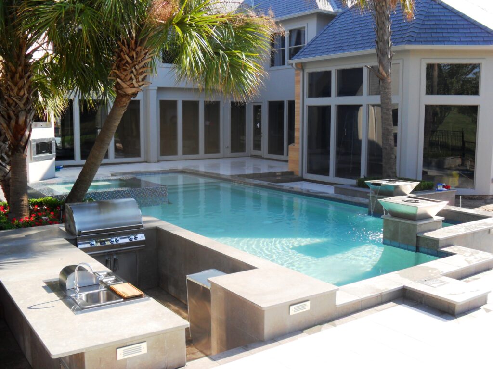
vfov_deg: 40.7
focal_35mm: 35
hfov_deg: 52.6
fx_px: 498
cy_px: 184
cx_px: 246
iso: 80
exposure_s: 1/350
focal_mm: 6.3
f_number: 3
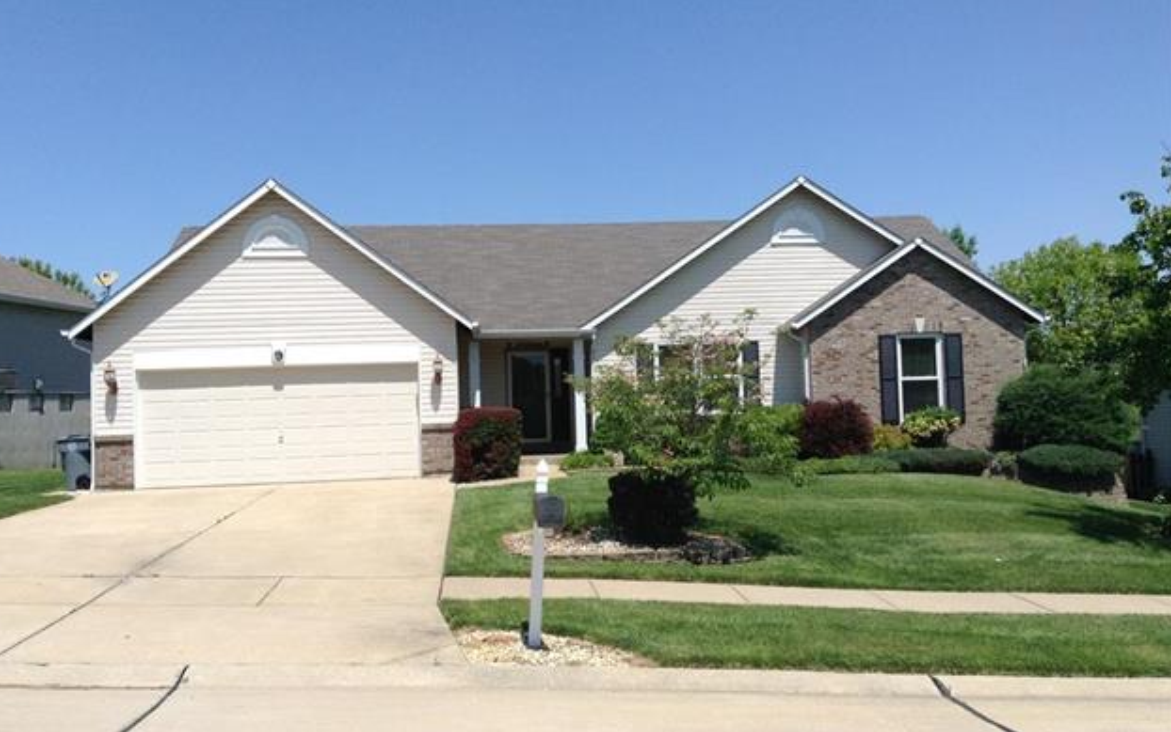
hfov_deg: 54.0
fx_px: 1149
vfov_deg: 35.3
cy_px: 374
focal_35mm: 36
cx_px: 572
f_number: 2.4
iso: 25
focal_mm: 3.3
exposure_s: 1/1610
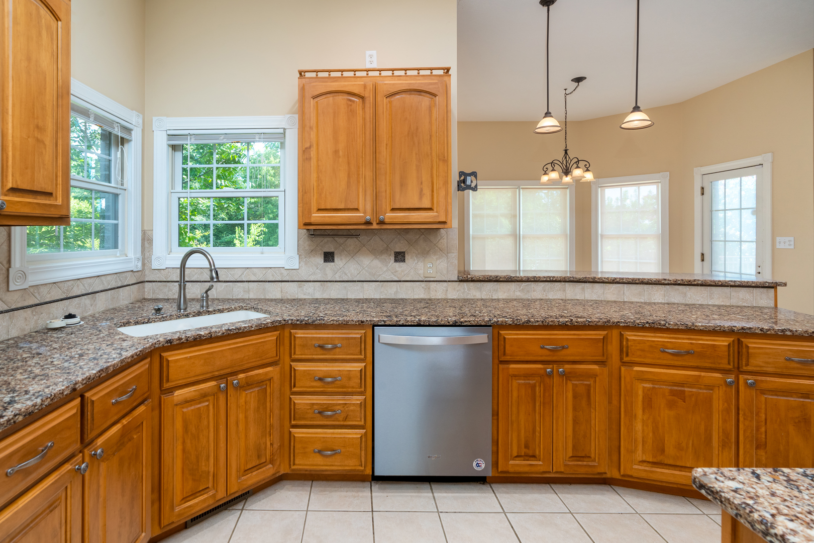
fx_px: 362
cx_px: 407
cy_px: 272
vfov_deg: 73.7
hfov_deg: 96.7
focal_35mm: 16
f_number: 9
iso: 640
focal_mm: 16
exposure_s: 1/60
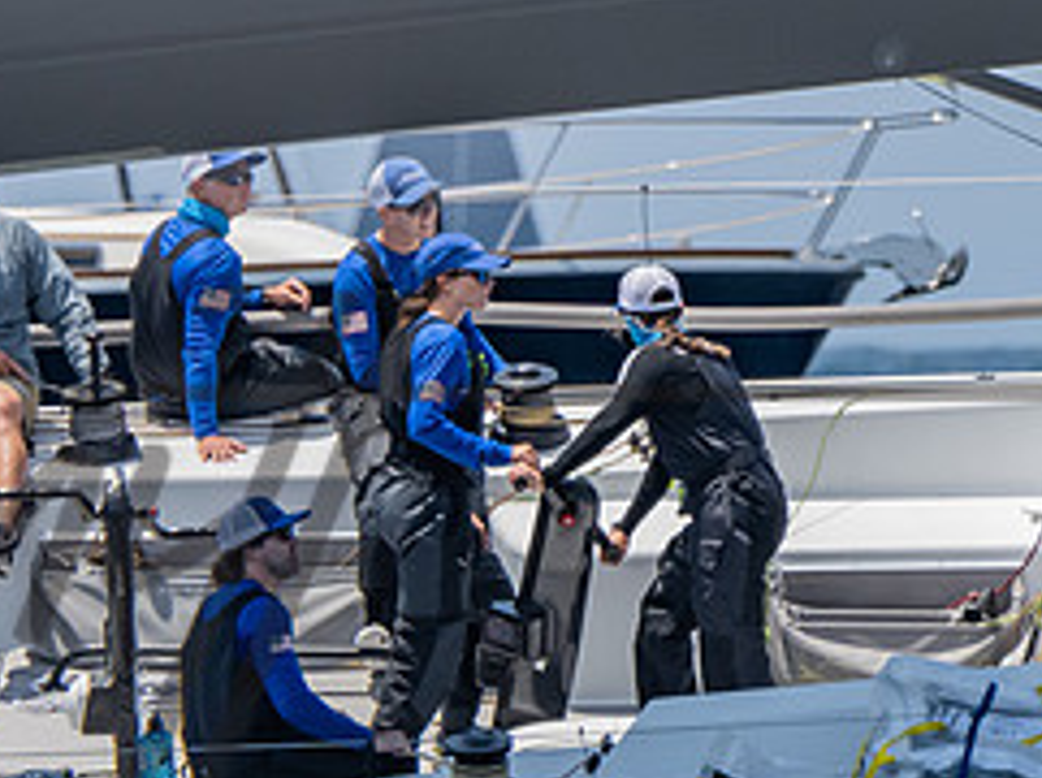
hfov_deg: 1.4
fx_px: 43101
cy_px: 115
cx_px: 170
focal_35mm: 1434
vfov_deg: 1.0
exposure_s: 1/1250
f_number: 6.3
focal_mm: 320
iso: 400
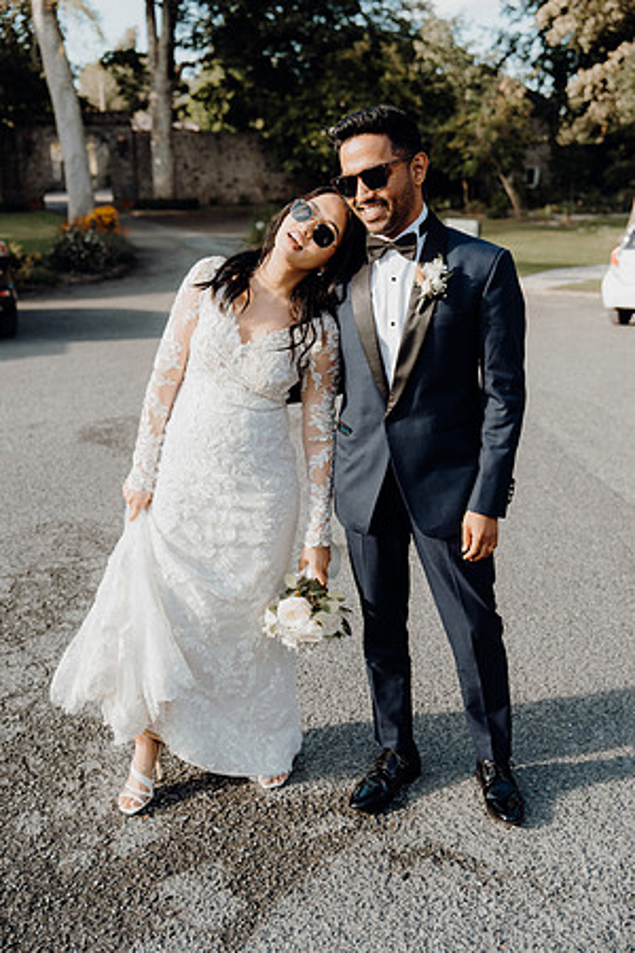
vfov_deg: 48.5
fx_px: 1058
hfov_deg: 33.4
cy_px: 476
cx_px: 318
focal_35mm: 40
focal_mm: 40
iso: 125
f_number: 3.5
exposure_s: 1/500
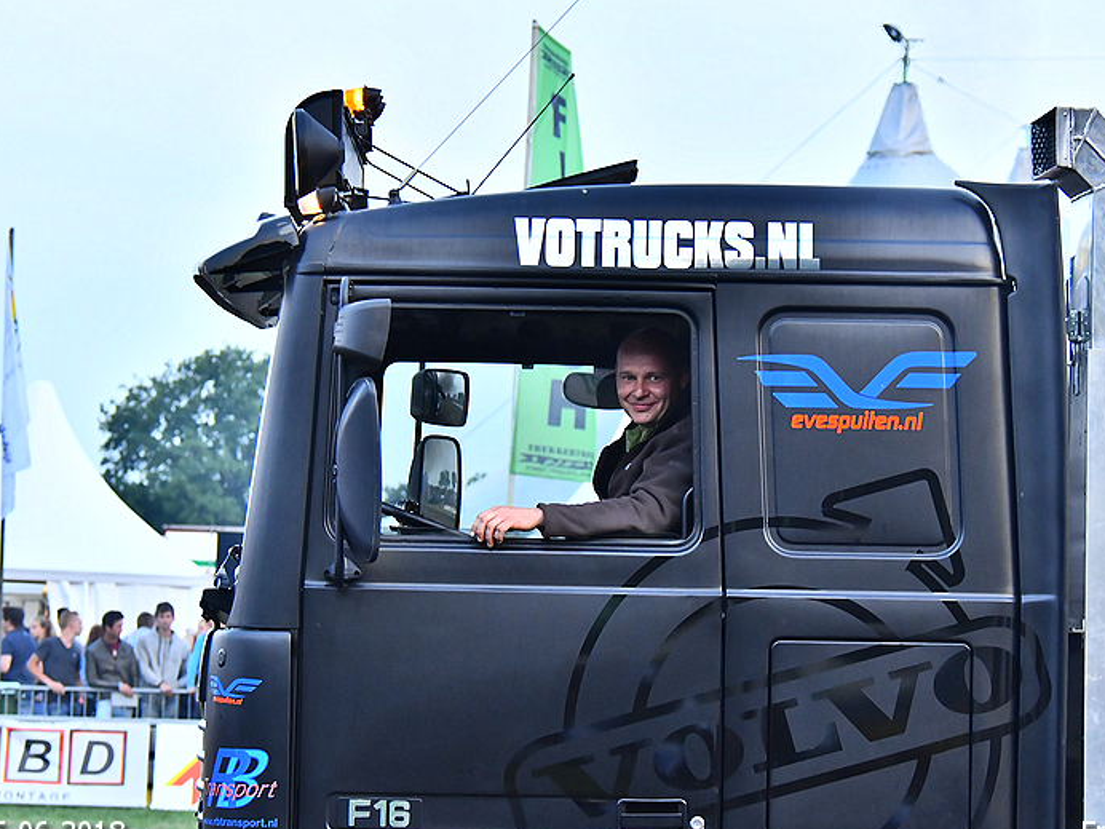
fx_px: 4150
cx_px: 604
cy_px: 422
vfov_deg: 11.4
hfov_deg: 15.2
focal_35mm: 130
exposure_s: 1/200
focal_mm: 78
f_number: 5.6
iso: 1600
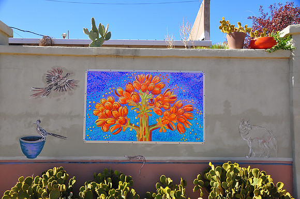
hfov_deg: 46.5
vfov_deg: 31.8
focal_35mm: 42
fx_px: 350
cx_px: 150
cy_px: 100
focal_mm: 28
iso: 200
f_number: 9
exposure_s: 1/200
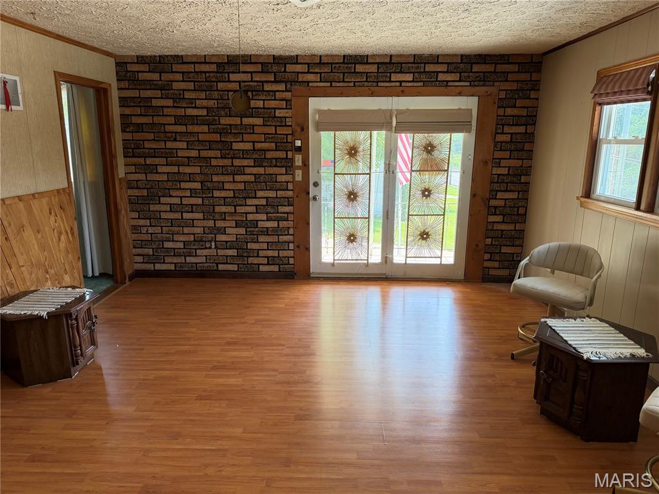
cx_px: 330
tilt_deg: -12.5
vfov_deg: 56.8
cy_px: 247
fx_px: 457
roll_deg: -0.4
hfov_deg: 71.6
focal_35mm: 24
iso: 160
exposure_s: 1/218
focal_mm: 6.76
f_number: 1.78
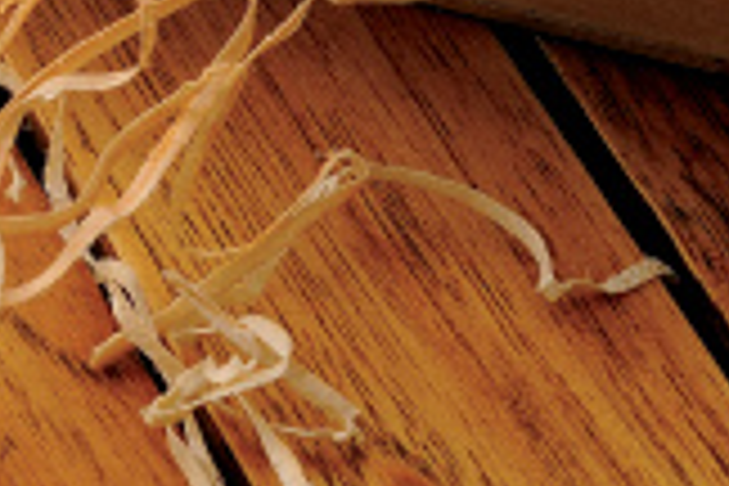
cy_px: -612
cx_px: -585
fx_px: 6176
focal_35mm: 305
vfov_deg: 4.4
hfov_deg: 6.6
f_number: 13
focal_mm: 44
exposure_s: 1/250
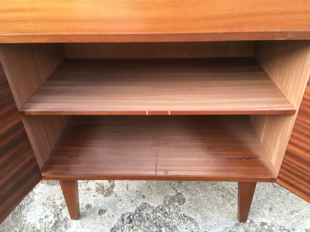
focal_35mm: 29
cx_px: 155
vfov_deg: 48.2
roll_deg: +0.6
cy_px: 116
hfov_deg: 61.7
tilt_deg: -28.9
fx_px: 260
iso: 32
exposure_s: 1/33
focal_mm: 4.15
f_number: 2.2
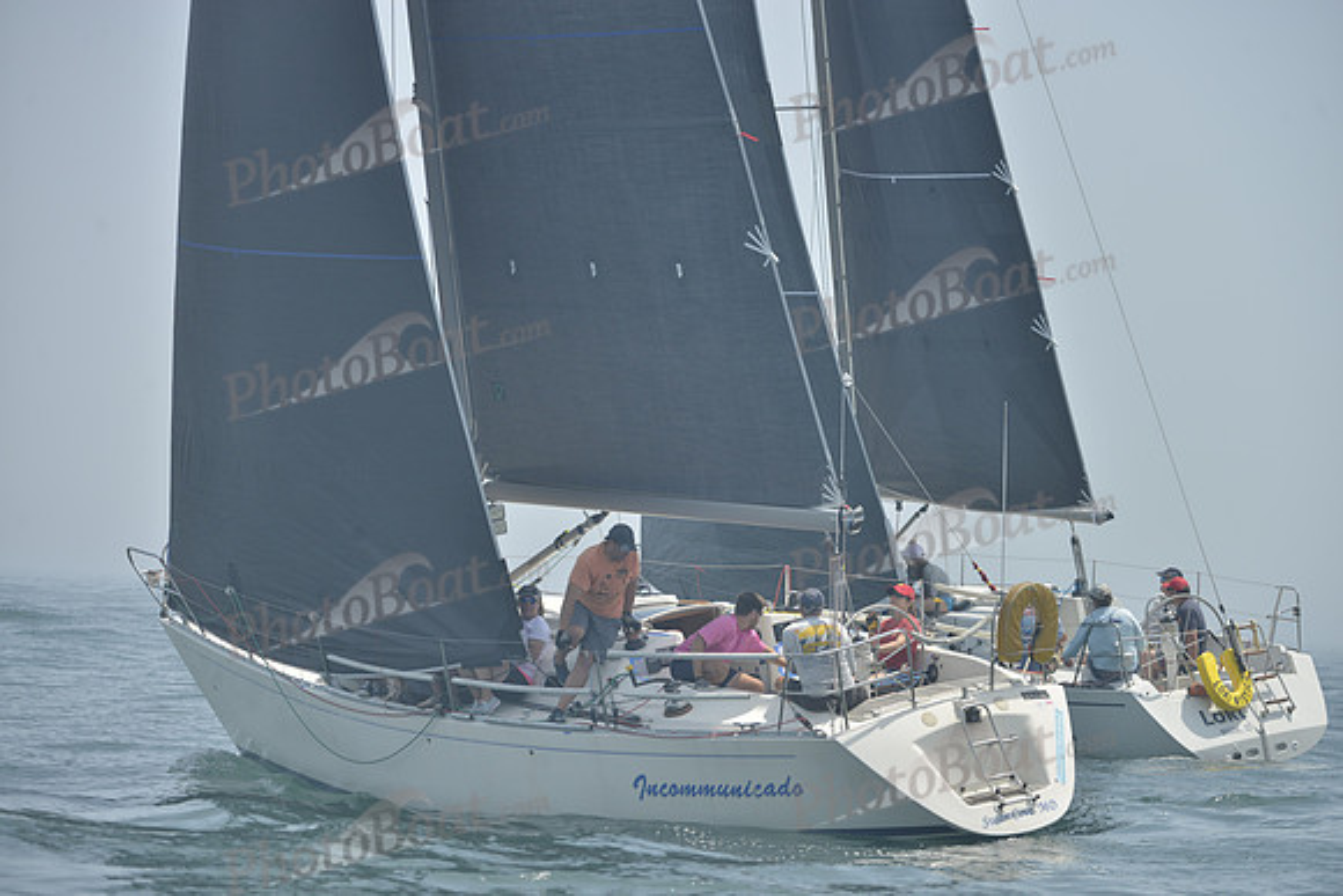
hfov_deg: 8.6
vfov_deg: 5.7
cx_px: 672
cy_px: 448
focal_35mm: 240
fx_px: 8955
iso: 280
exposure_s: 1/1000
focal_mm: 240
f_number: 7.1
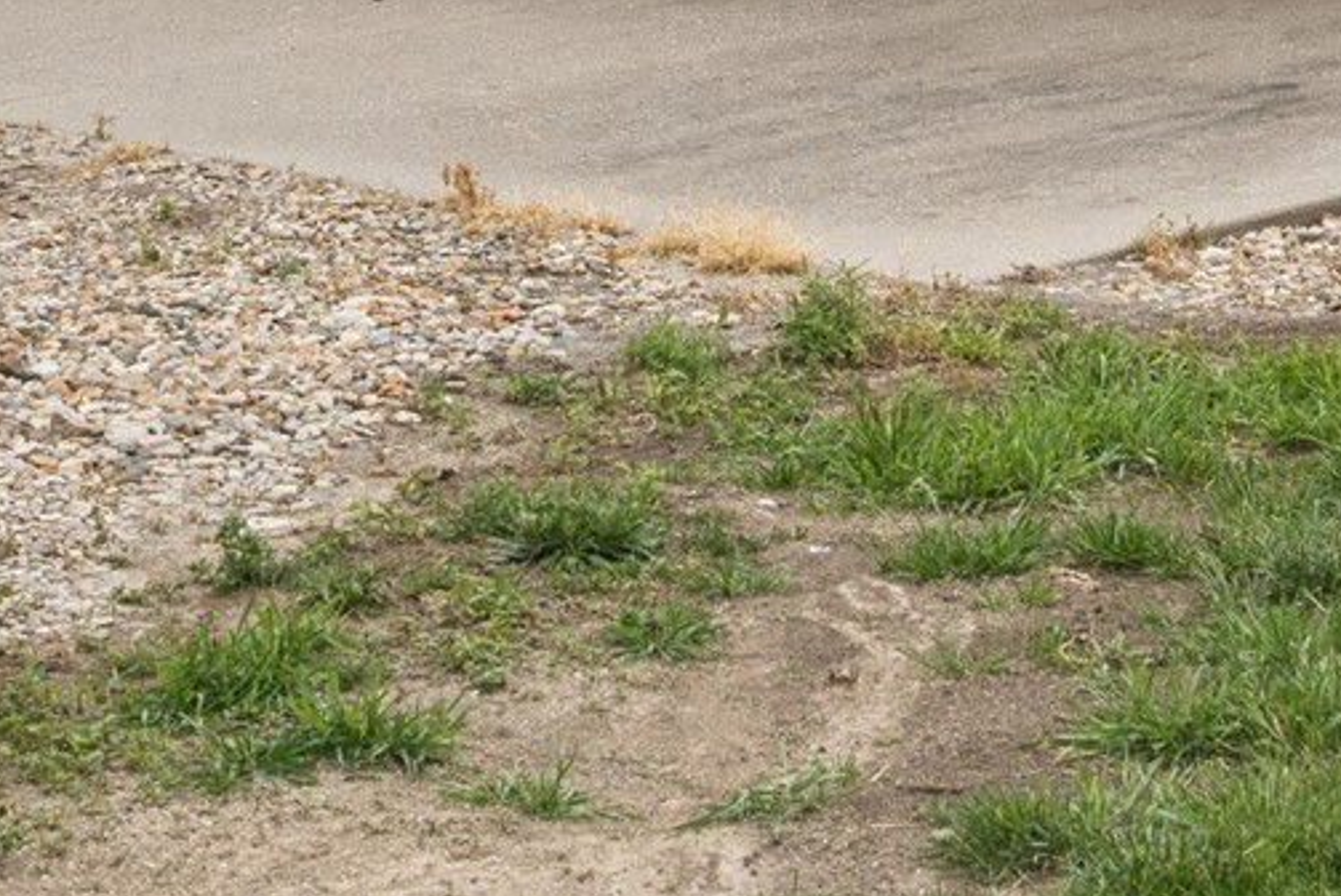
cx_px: 1336
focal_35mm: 151
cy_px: -957
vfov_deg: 8.6
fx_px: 5628
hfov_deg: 13.4
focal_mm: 35
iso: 400
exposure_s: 1/1250
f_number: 9
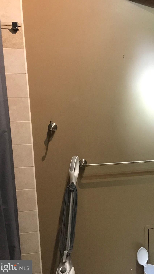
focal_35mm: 41
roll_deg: +0.6
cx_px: 171
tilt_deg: -7.5
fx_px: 298
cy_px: 137
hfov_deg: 26.6
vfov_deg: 49.4
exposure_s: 1/15
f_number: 1.8
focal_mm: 3.99
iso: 80
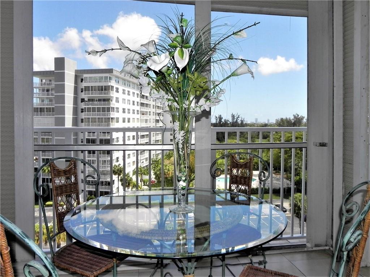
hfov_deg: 67.3
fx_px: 278
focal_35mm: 26
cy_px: 138
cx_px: 185
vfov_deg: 53.0
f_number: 6.3
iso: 160
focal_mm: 4.6
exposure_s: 1/295
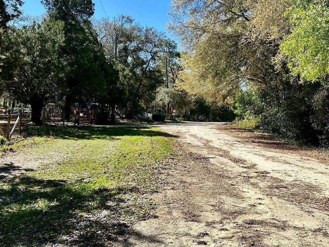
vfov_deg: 39.5
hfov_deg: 51.0
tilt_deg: +4.5
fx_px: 342
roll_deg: -2.1
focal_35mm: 36
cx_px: 198
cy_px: 98
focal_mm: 6.86
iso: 80
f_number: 1.78
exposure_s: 1/3472
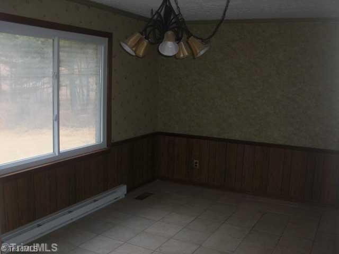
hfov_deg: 51.4
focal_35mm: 36
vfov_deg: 39.7
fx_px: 353
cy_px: 127
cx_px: 170
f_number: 2.8
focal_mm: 6.3
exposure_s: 1/60
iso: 200
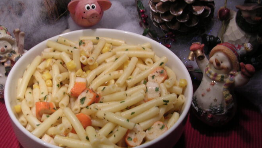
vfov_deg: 24.9
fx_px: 334
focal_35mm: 48
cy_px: 68
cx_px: 111
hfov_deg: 42.8
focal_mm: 5.8
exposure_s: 1/59.6
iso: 100
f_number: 2.8
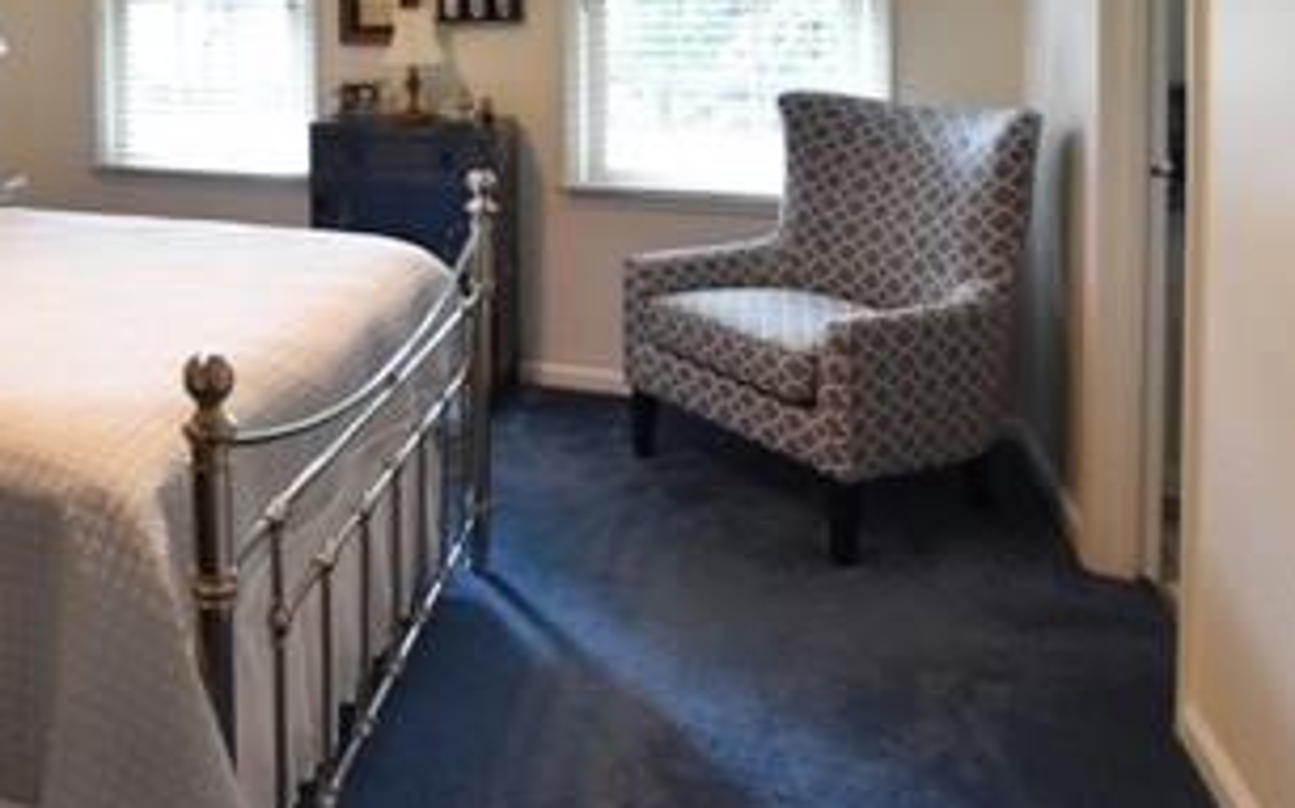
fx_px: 1129
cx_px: 102
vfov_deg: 36.2
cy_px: 36
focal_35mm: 32
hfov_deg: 51.7
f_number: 5
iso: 640
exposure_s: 1/20
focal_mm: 10
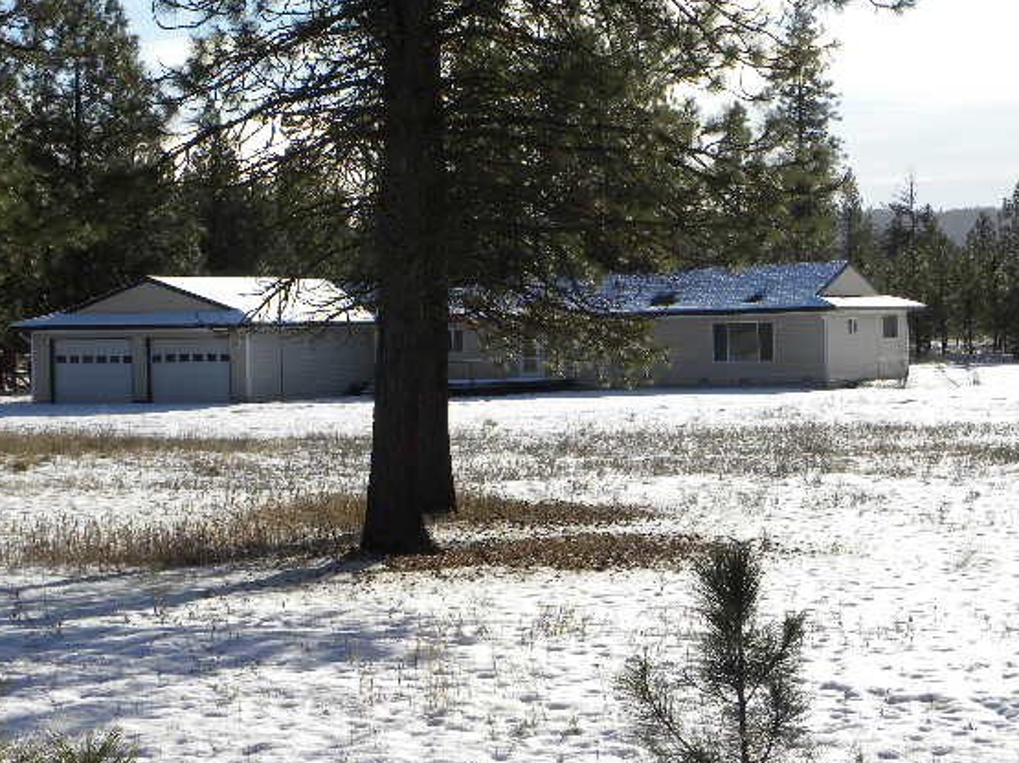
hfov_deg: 20.0
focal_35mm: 98
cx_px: 536
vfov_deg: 15.1
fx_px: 2884
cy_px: 363
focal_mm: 15.1
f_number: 6.3
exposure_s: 1/360
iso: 64
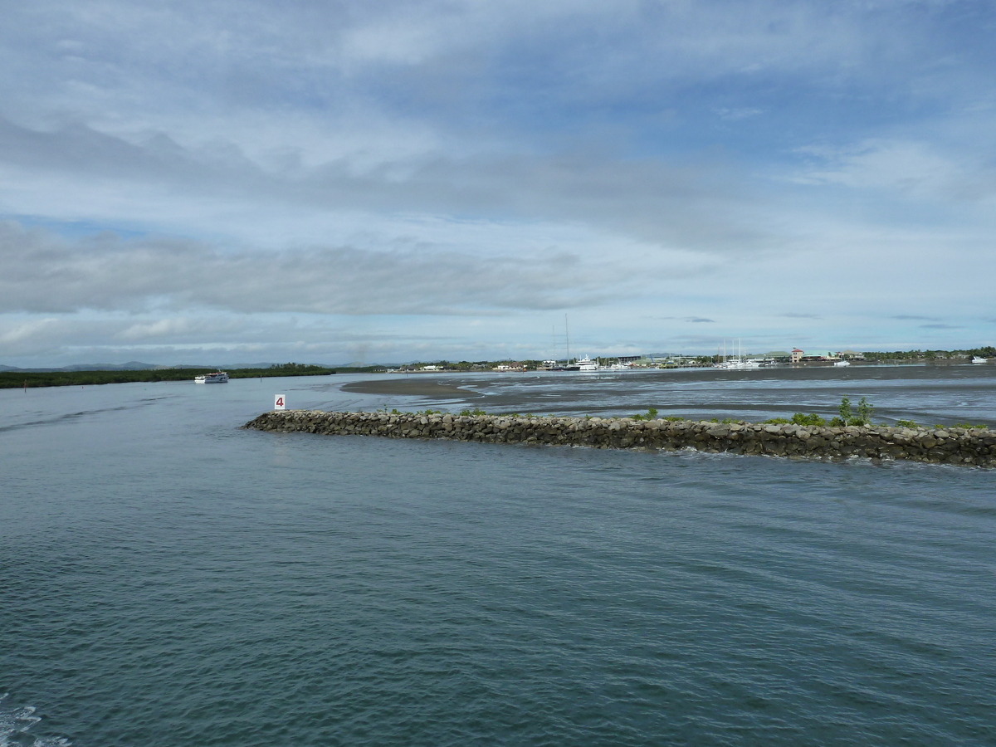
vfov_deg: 54.9
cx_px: 498
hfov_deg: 69.4
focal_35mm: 25
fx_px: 719
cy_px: 374
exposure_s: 1/500
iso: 125
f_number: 5.6
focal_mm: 4.1
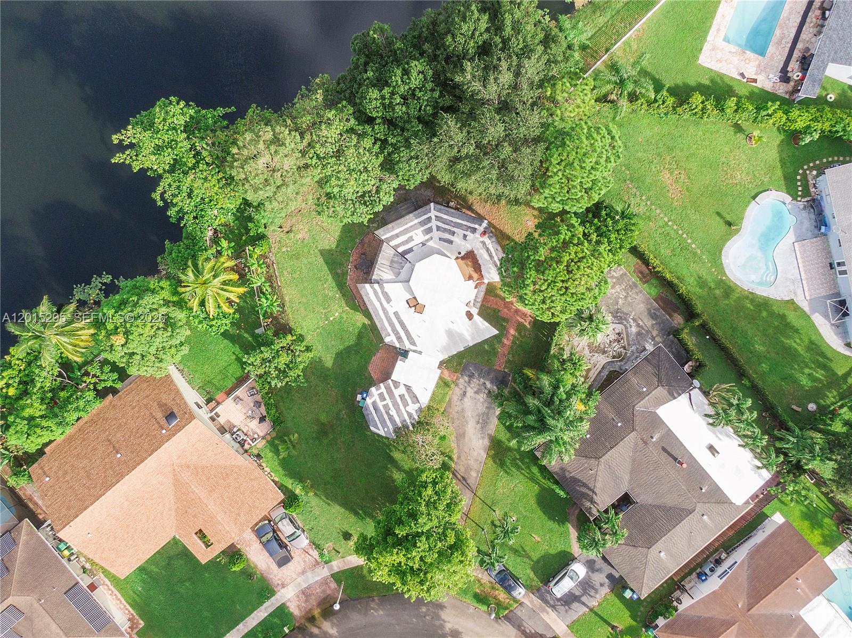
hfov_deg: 71.6
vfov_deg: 56.8
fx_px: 591
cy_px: 319
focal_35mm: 24
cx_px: 426
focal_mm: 4.39
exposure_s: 1/320
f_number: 2.8
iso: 100
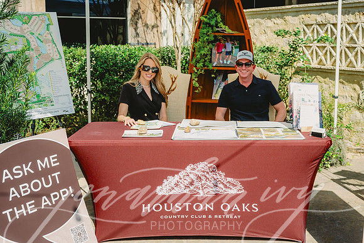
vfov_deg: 27.7
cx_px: 202
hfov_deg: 40.5
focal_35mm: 49
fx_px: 493
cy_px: 108
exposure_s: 1/5000
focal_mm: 44
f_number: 5.6
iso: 800
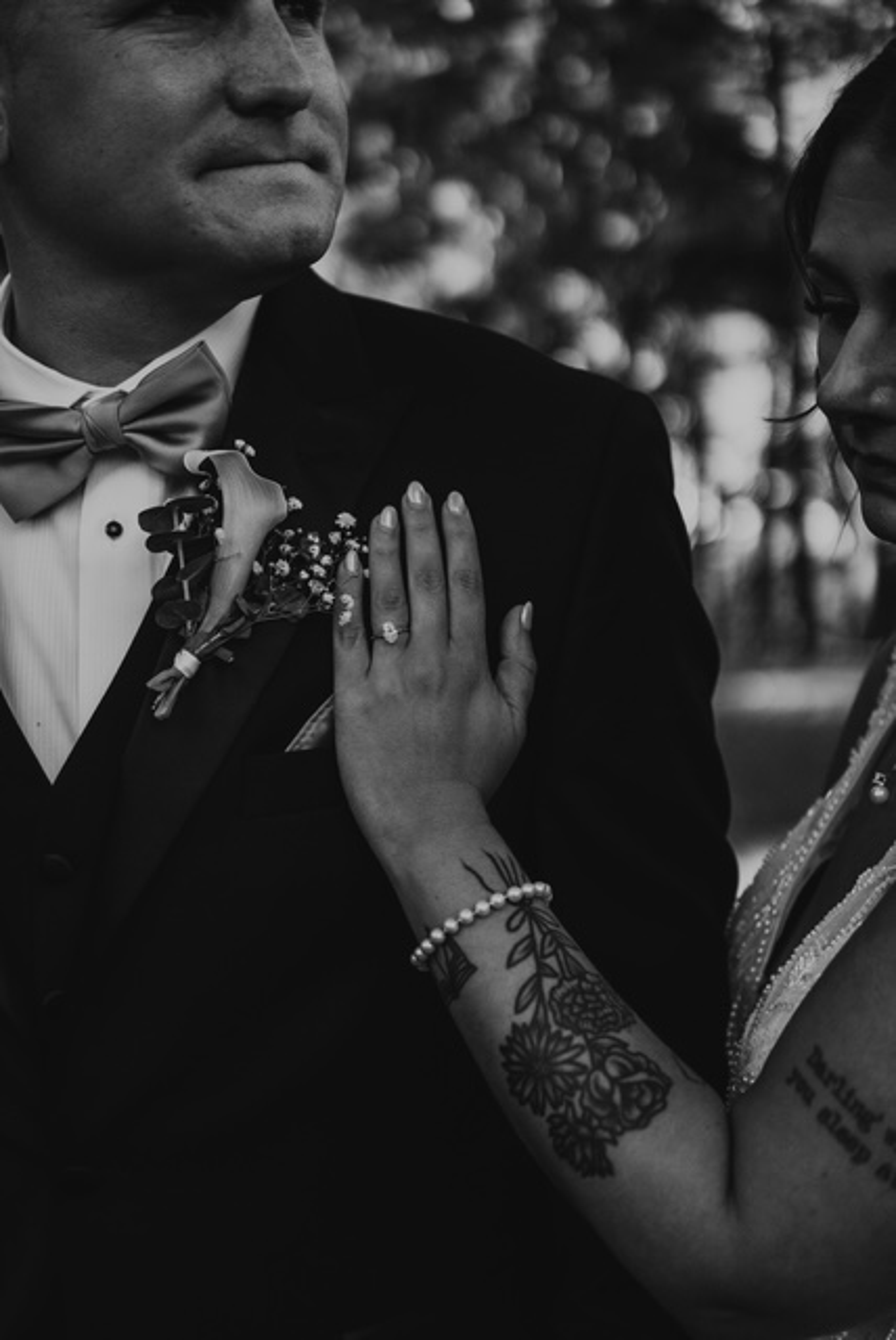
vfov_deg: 43.6
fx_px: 1676
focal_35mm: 45
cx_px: 448
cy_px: 670
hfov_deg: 29.9
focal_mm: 30
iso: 800
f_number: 1.6
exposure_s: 1/3200
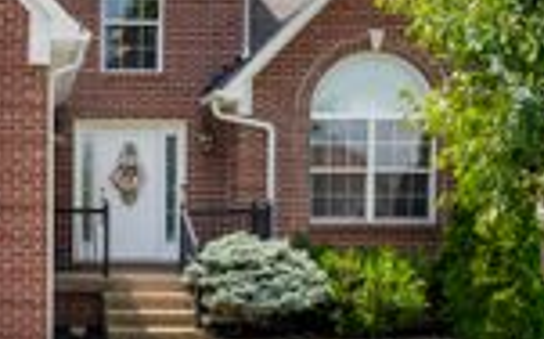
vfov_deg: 23.8
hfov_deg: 34.2
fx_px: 800
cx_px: 0
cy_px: 213
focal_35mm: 54
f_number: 11
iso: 400
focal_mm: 16
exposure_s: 1/400
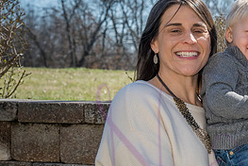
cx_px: 255
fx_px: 1124
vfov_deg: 8.4
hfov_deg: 12.4
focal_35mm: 163
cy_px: 97
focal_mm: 74
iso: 400
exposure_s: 1/640
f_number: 9
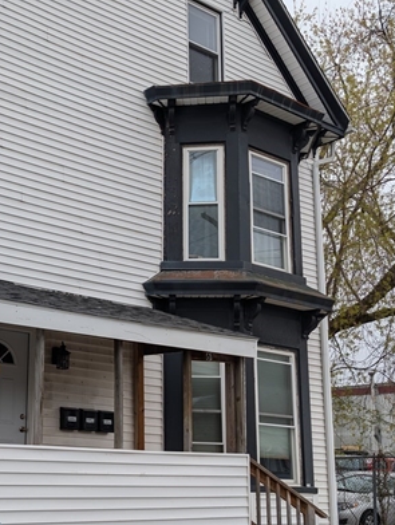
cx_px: 19
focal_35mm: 47
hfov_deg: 29.3
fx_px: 714
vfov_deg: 40.4
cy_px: 287
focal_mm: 6.9
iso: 20
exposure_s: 1/660
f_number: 1.68
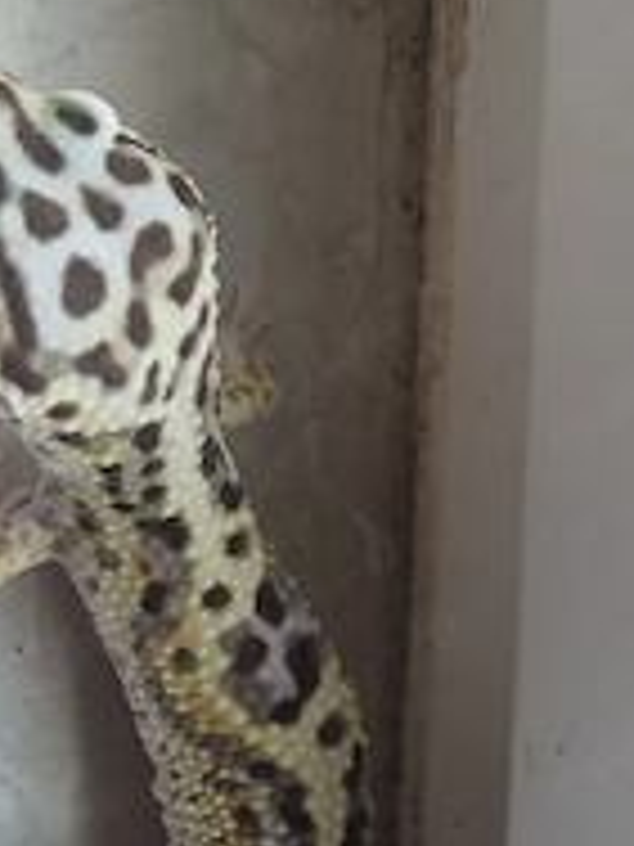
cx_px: 85
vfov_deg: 36.6
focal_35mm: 49
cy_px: 756
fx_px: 1197
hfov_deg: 28.7
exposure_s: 1/100
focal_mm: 5.4
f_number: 1.8
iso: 40
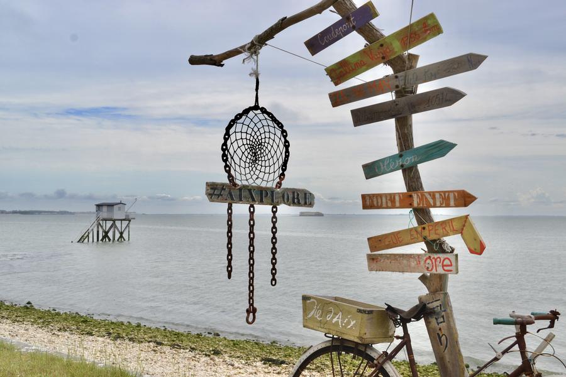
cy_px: 188
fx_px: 707
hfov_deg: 43.6
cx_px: 283
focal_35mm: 45
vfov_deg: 29.9
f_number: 10
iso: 400
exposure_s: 1/800
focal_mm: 30
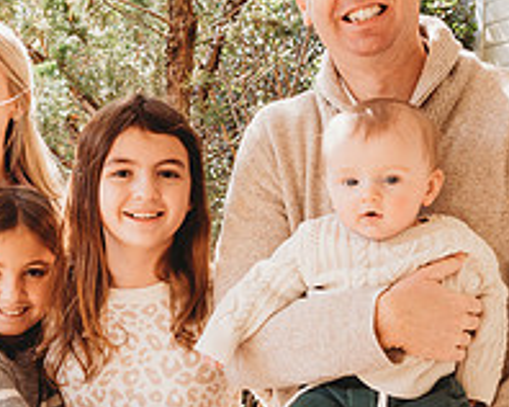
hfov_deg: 28.3
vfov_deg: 23.0
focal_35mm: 66
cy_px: 272
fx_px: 993
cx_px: 131
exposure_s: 1/200
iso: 400
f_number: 4.5
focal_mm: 24
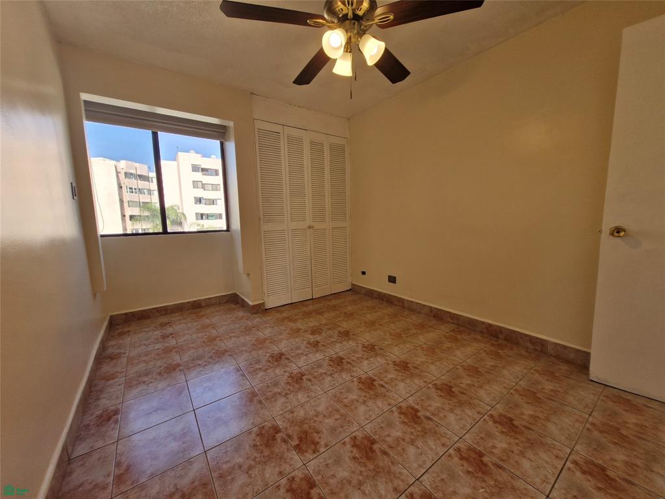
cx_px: 332
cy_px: 250
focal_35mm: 13
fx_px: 250
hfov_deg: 106.2
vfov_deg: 89.9
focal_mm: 1.74
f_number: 2.2
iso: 50
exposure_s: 1/120
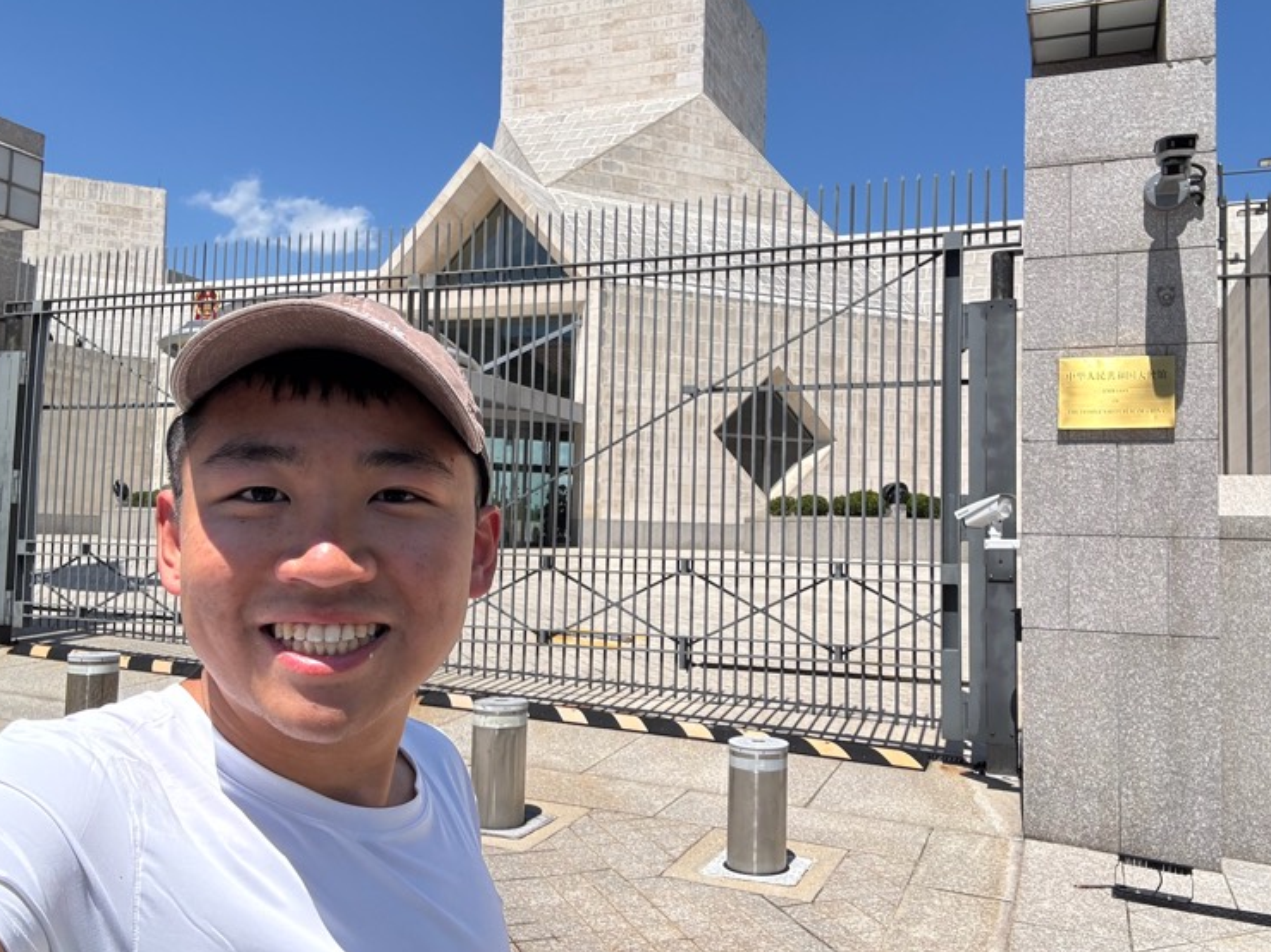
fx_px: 1028
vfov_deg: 49.7
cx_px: 695
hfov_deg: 63.3
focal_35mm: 28
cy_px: 460
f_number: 1.9
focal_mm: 2.69
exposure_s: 1/1199
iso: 25
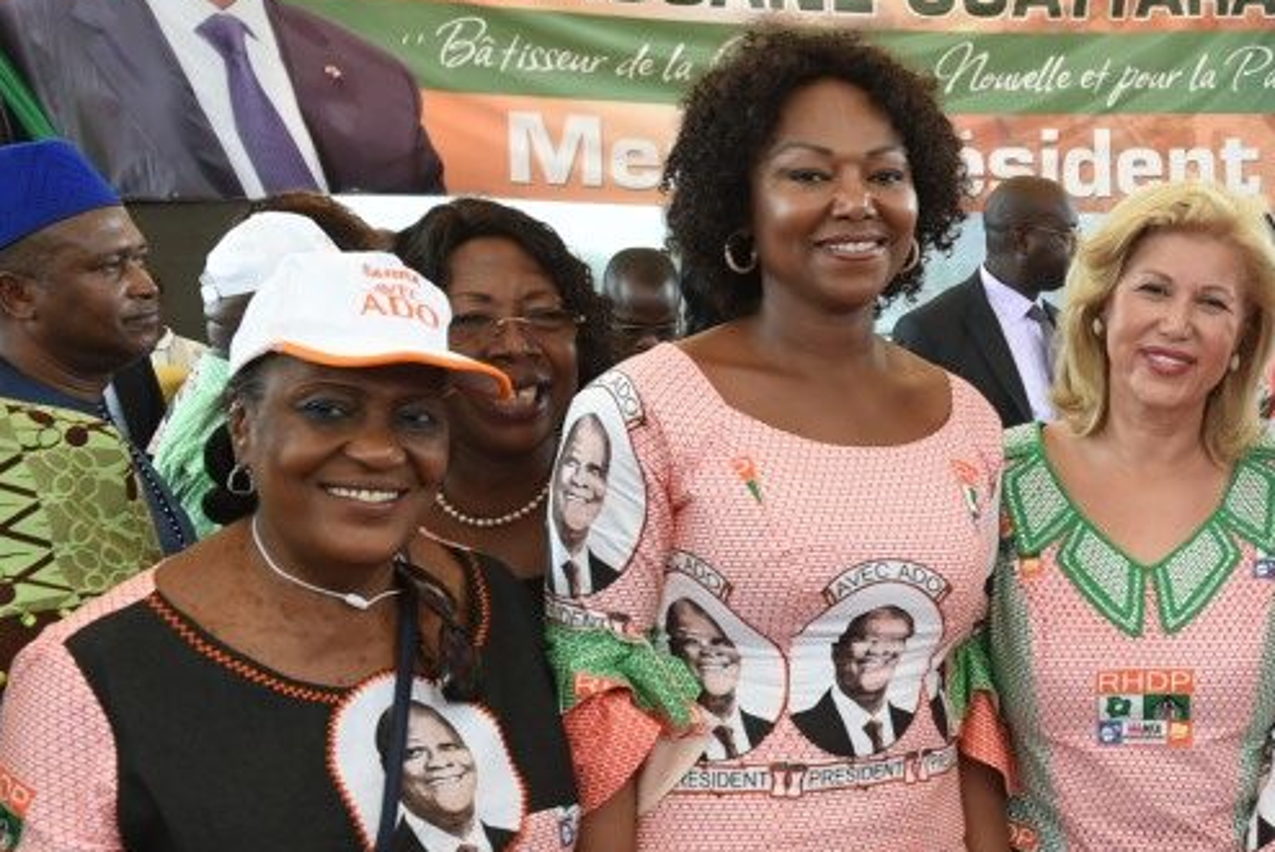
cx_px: 1316
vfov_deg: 22.6
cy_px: 511
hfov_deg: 30.6
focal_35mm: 60
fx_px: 2126
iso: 640
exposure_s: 1/160
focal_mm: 29
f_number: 6.3
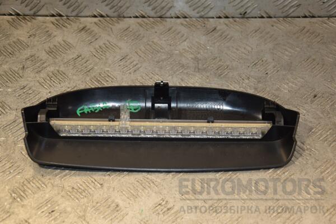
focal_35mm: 72
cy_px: 112
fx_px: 672
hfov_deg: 28.1
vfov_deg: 18.9
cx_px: 168
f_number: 4.8
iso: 800
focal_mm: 48
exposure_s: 1/200
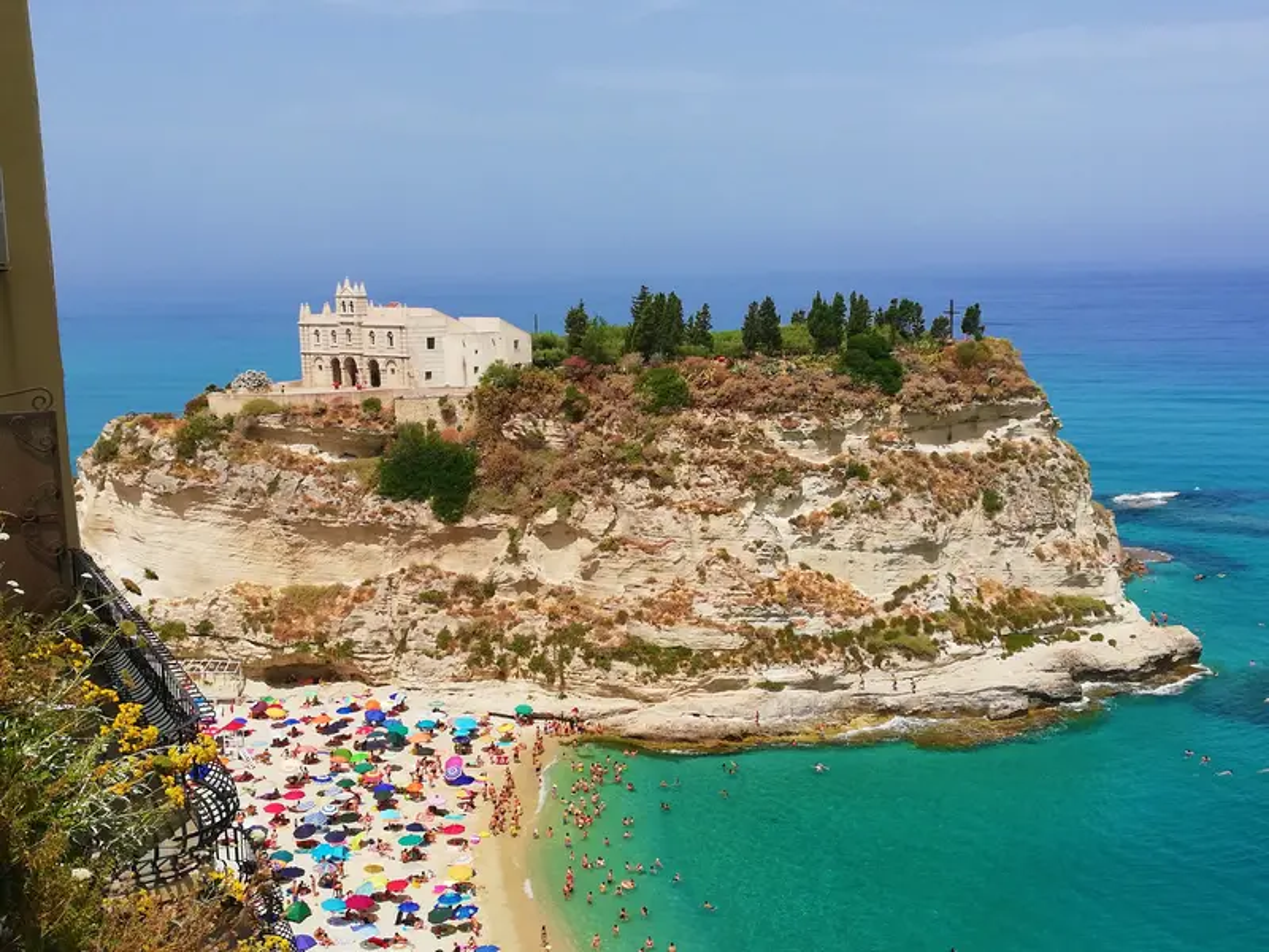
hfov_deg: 49.0
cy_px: 476
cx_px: 634
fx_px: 1393
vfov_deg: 37.7
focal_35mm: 38
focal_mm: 3.81
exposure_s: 1/1631
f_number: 2.2
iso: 50
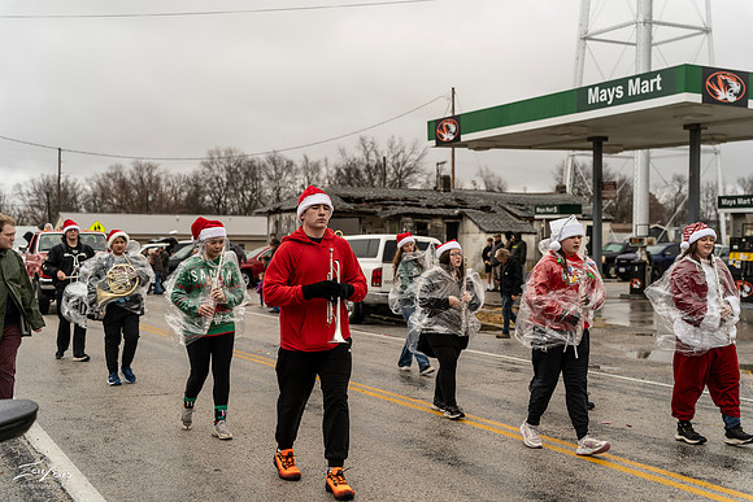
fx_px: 921
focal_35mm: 44
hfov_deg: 44.5
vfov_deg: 30.5
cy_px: 251
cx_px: 376
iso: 200
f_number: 2.8
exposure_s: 1/640
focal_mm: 44
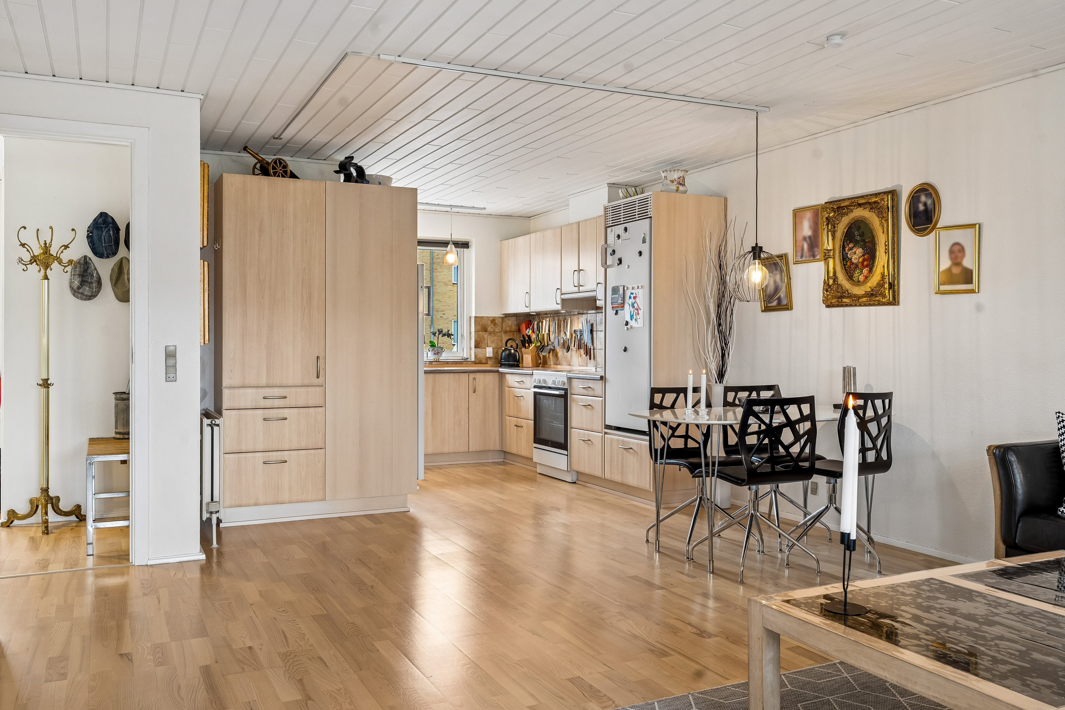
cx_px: 532
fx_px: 873
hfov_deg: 62.8
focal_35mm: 30
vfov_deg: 44.3
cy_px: 355
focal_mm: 29.5
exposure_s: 1/5
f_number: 8
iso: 200
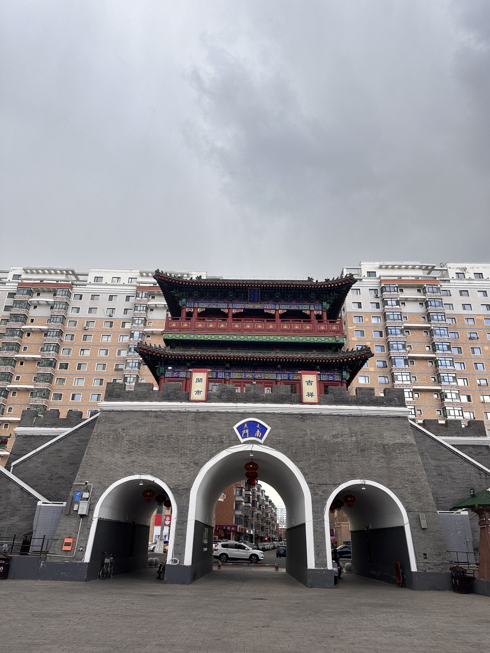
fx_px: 453
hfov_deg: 56.8
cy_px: 326
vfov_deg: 71.6
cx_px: 245
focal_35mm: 24
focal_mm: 6.86
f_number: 1.78
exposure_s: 1/694
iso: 80
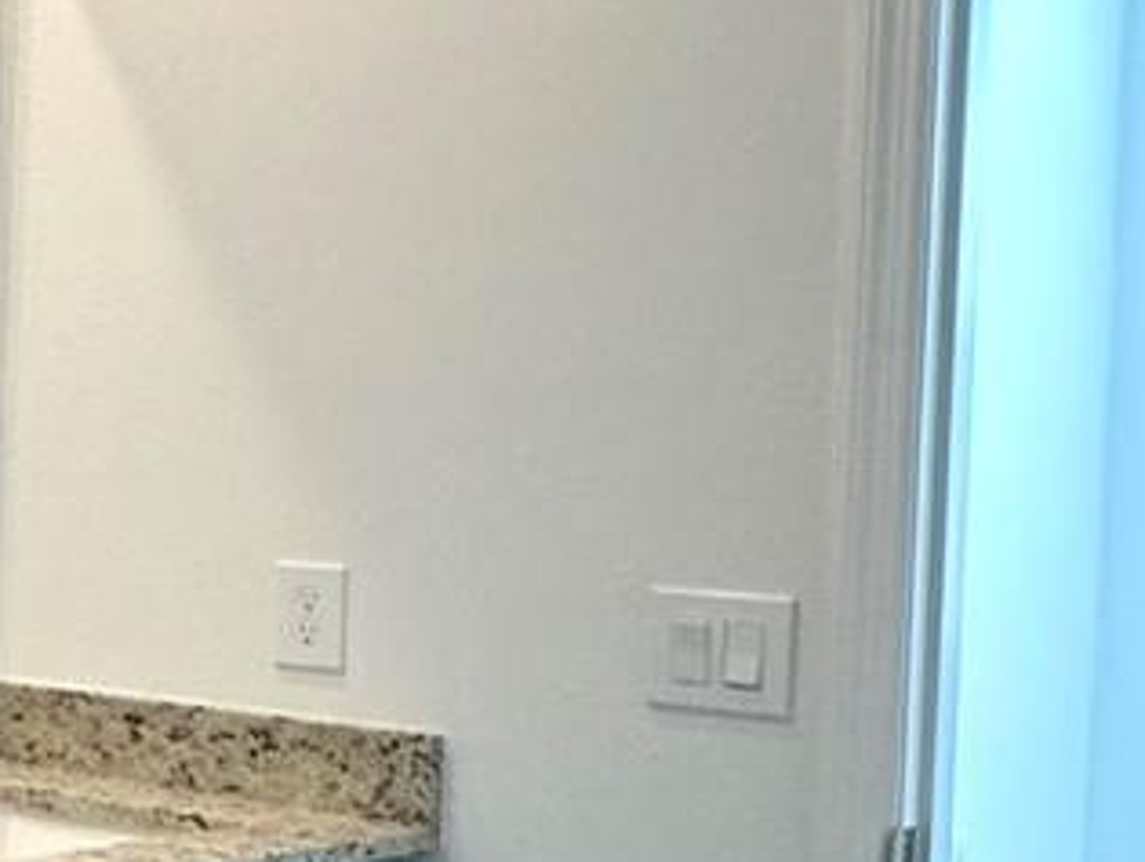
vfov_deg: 20.8
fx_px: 2351
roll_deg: -1.0
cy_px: 473
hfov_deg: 18.7
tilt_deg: -2.6
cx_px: -1087
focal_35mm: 71
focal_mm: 2.22
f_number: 2.2
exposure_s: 1/120
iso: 160
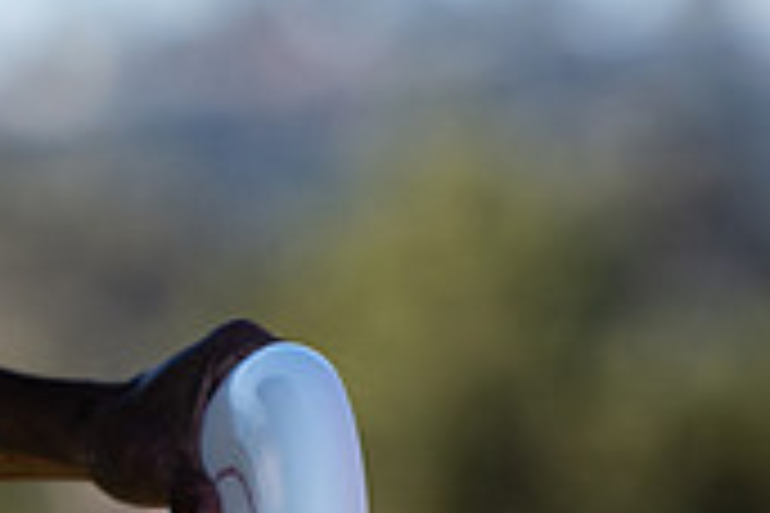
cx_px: 167
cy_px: 133
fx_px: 18457
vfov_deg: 1.6
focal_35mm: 863
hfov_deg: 2.4
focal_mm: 170
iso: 200
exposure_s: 1/4000
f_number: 2.8
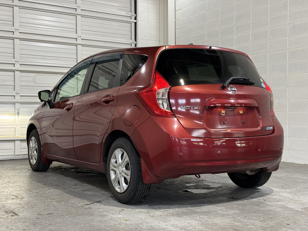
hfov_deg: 39.7
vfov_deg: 30.3
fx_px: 427
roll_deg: +0.2
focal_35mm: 48
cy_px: 116
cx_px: 154
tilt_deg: -0.2
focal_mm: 6.76
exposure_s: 1/60
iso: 125
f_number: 1.78
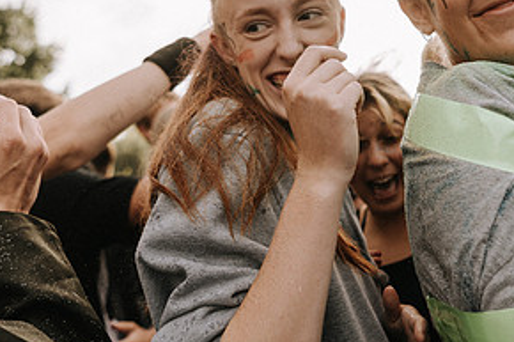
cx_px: 321
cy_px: 68
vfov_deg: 27.5
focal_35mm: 48
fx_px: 685
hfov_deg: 40.8
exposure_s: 1/800
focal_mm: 24
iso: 100
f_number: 2.8
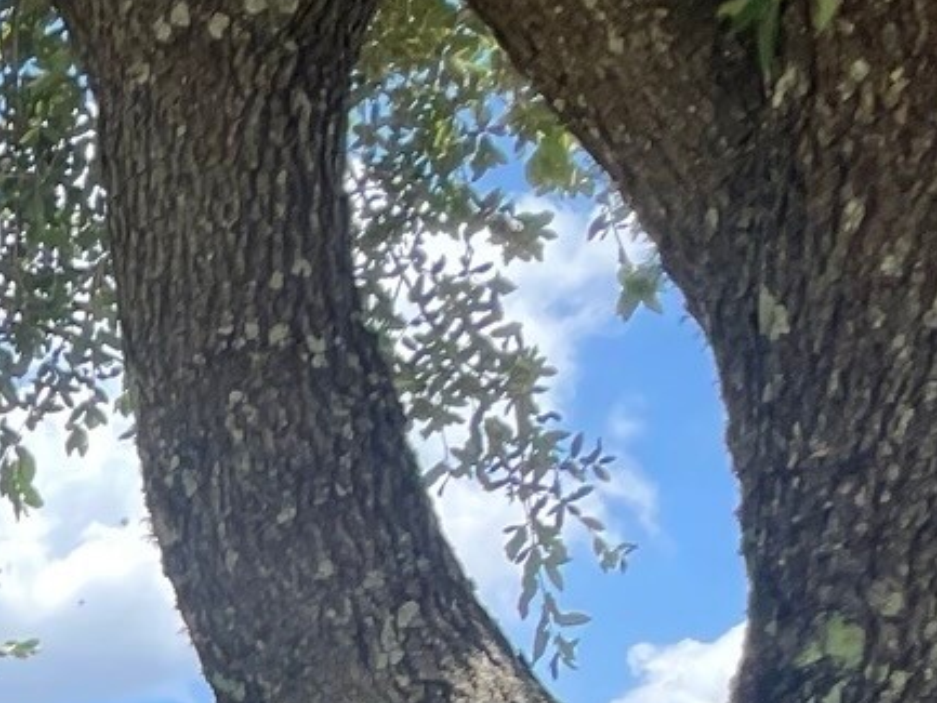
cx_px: -846
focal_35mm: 123
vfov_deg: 10.6
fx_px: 3330
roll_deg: +1.4
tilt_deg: +0.7
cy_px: 1614
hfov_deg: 13.9
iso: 32
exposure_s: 1/972
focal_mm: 4.2
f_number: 1.6
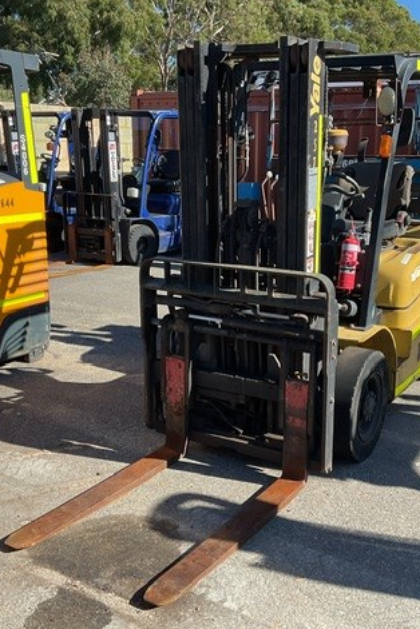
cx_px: 266
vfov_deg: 47.4
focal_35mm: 41
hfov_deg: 32.5
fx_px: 717
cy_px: 311
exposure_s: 1/883
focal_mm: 3
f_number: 1.8
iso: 16
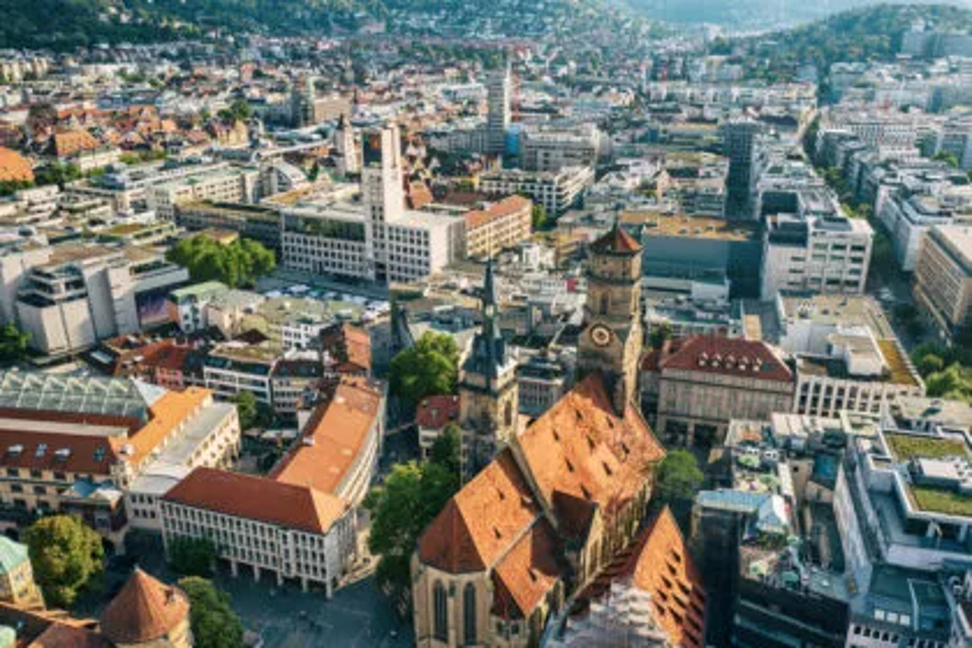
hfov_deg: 65.5
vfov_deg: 46.4
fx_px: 756
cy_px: 324
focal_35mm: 28
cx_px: 486
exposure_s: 1/320
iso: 100
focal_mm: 10.26
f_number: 5
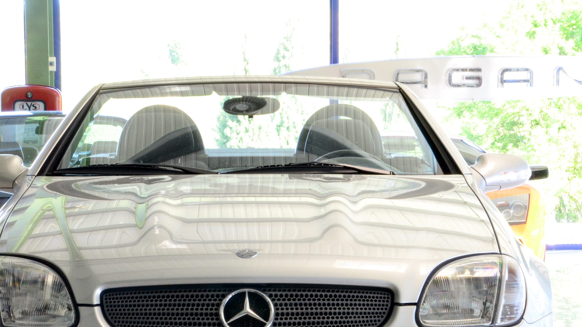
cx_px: 244
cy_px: 272
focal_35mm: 125
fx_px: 1929
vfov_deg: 9.7
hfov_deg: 17.1
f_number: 20
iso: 800
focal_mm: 48
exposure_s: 1/2
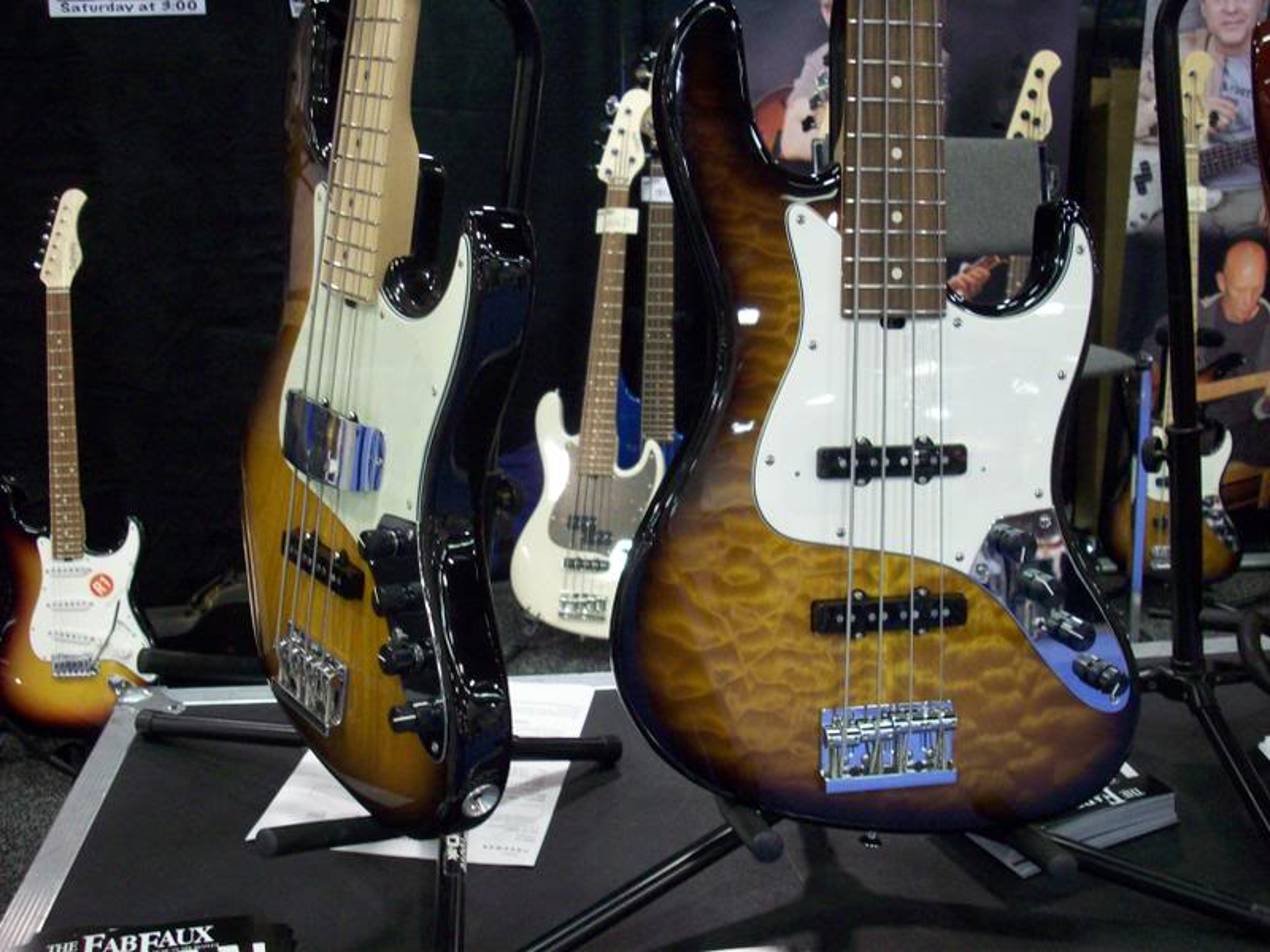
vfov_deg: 38.7
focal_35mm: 37
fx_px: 1357
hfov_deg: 50.1
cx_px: 635
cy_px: 476
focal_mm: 6.2
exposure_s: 1/11.3
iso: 160
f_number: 2.8
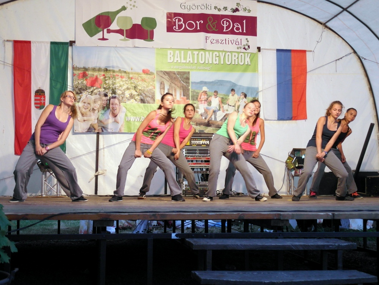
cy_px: 142
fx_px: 536
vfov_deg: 29.7
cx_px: 190
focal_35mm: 49
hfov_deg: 38.9
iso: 160
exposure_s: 1/60
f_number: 2.2
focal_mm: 10.6
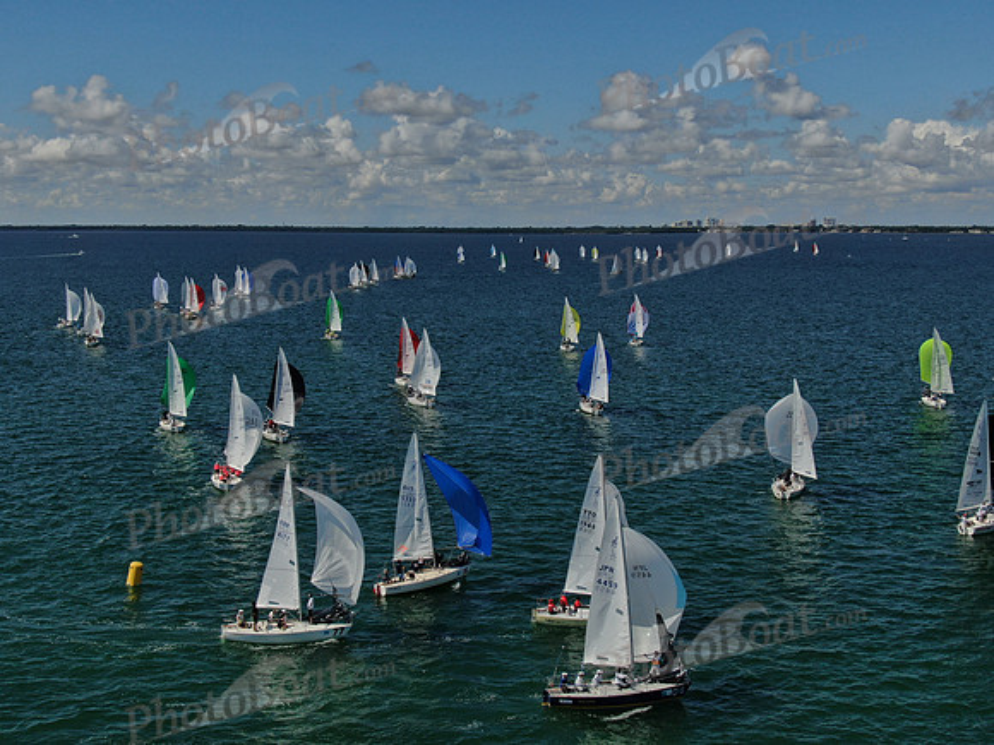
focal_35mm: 47
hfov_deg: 40.4
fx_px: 1350
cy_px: 372
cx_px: 497
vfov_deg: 30.9
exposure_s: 1/2500
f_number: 3.8
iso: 100
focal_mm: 8.42
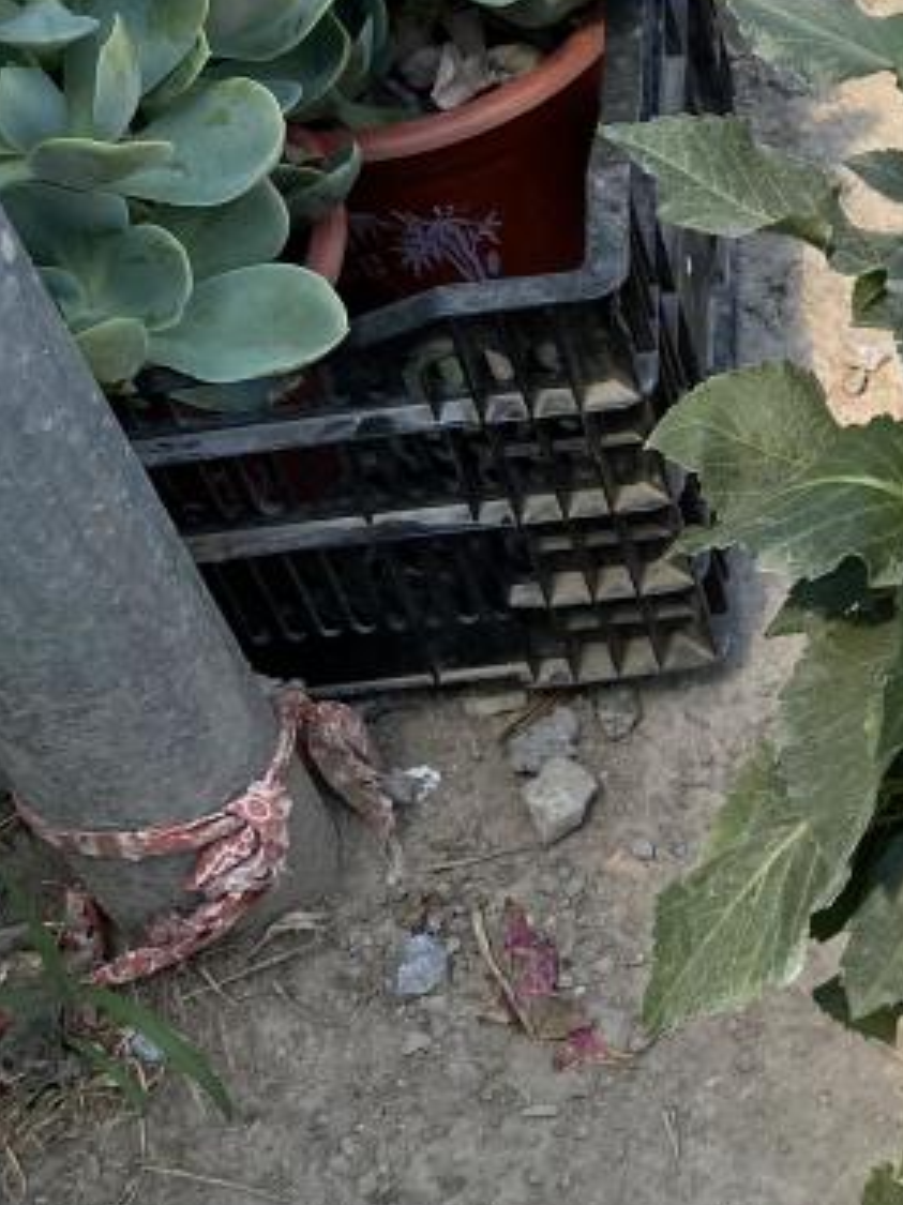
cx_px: 1276
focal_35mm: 74
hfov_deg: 18.1
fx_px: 2575
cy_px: 345
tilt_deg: -46.5
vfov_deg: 26.1
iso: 32
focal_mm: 4.25
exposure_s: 1/2222
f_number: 1.8
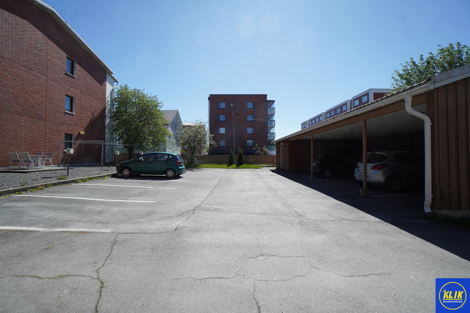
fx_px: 196
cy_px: 156
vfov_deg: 77.3
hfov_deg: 100.4
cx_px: 235
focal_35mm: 15
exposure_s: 1/320
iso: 100
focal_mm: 10
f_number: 8
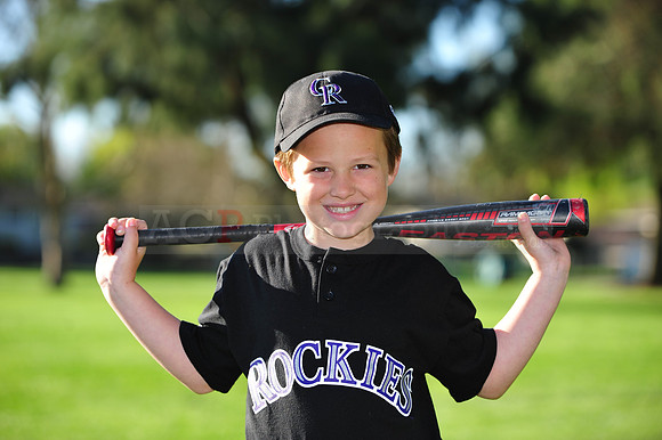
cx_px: 331
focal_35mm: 130
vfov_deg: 10.5
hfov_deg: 15.8
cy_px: 220
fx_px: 2389
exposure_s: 1/640
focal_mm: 130
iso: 200
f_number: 4.5
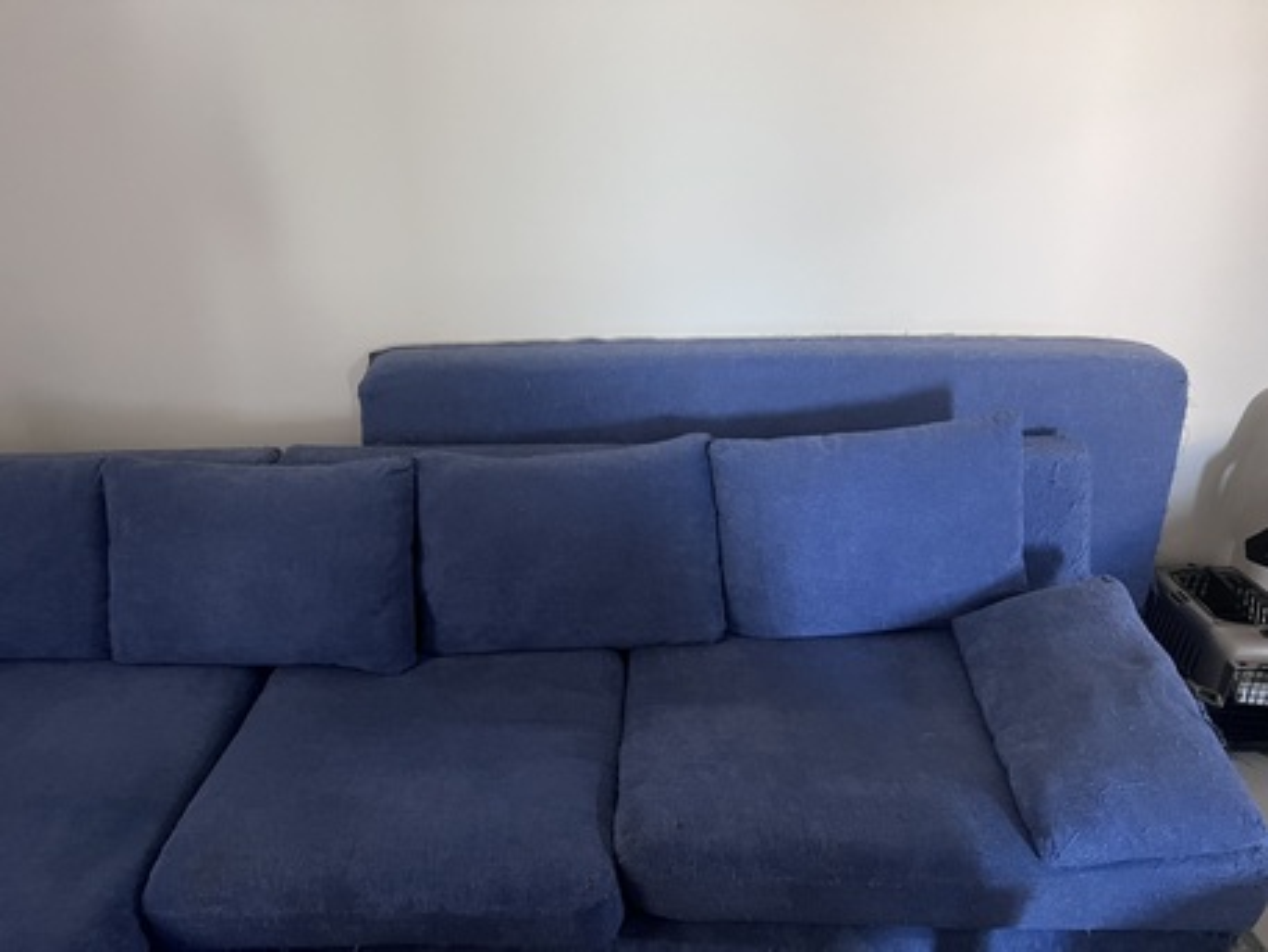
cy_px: 476
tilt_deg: -22.8
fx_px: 953
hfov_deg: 67.3
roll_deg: +1.0
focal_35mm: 26
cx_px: 634
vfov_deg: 53.1
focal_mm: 5.7
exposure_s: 1/60
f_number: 1.5
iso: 500
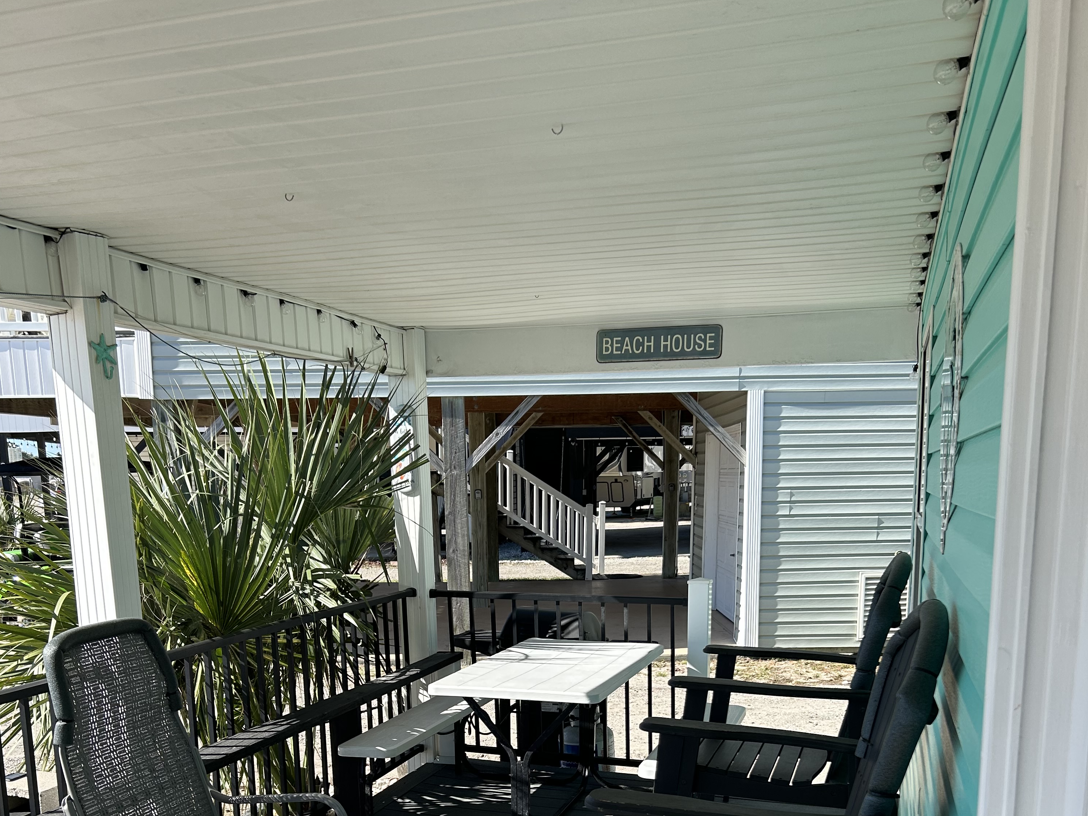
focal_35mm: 35
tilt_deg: -11.1
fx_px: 1100
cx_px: 545
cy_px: 692
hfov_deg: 52.6
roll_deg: +0.7
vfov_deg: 38.6
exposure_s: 1/1808
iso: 50
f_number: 1.5
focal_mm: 5.7
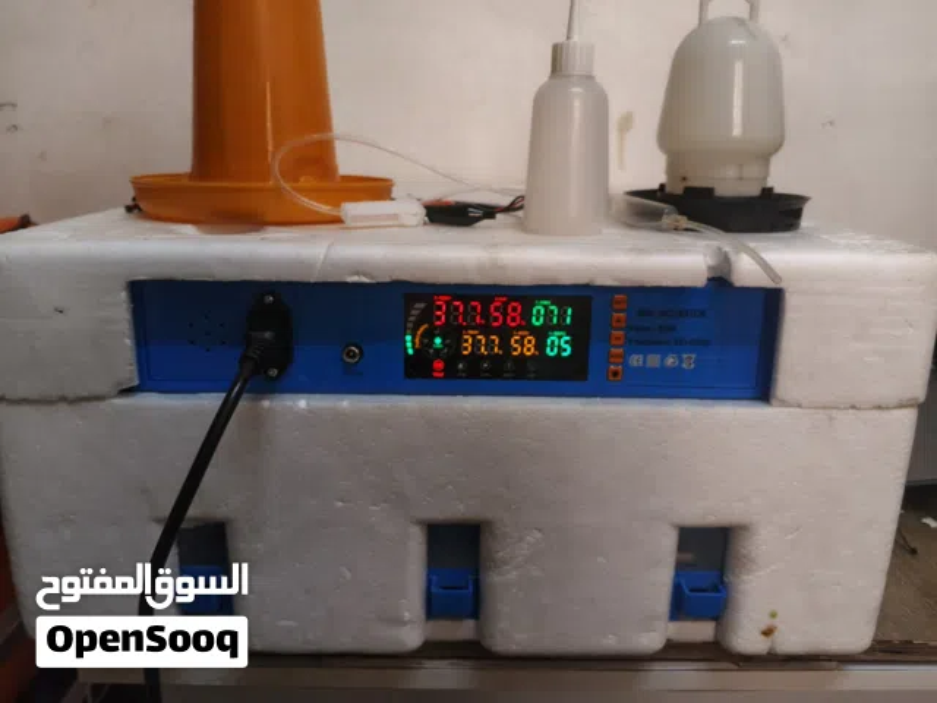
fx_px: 623
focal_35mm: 23
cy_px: 352
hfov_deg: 73.9
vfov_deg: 58.9
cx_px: 468
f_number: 1.6
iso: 613
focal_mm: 4.09
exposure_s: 1/50
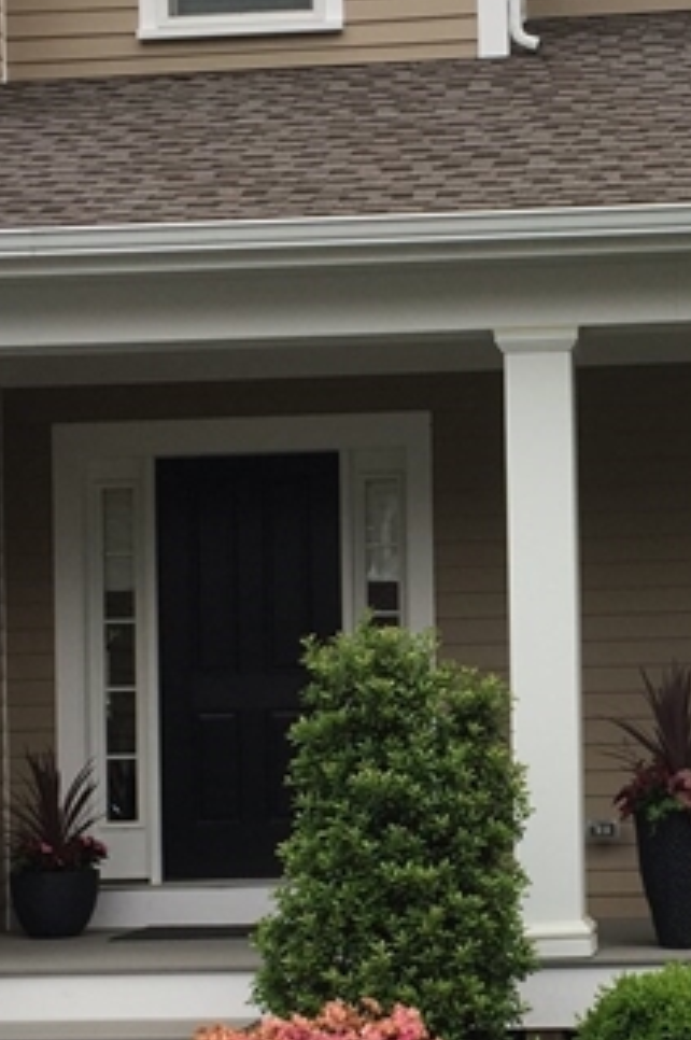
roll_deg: -0.3
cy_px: 717
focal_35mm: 72
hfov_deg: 18.7
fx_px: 2077
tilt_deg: -1.2
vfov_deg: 27.9
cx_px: 584
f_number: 2.2
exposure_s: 1/388
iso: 32
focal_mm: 4.15
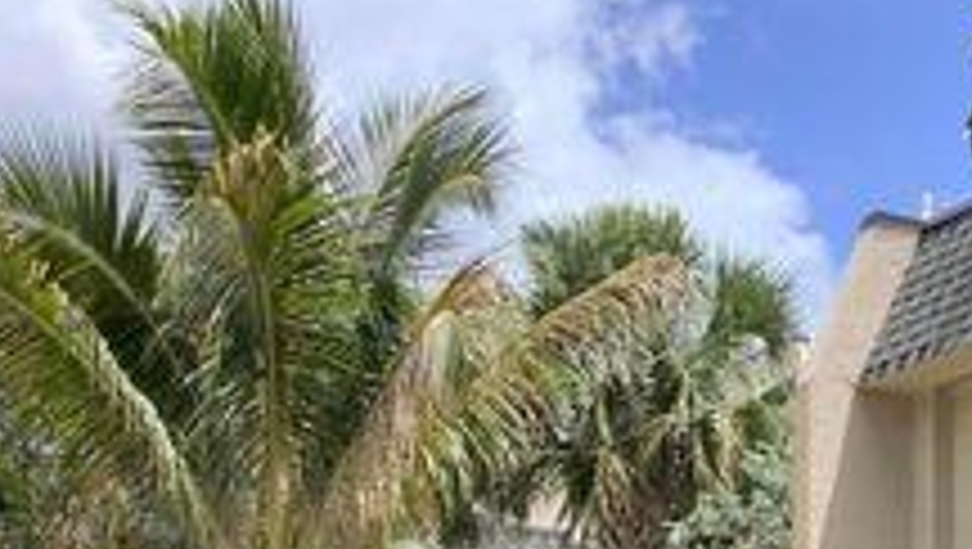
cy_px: 668
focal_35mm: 78
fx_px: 2012
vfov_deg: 15.0
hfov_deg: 25.6
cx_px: 1004
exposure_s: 1/905
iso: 25
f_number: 2.4
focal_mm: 3.3
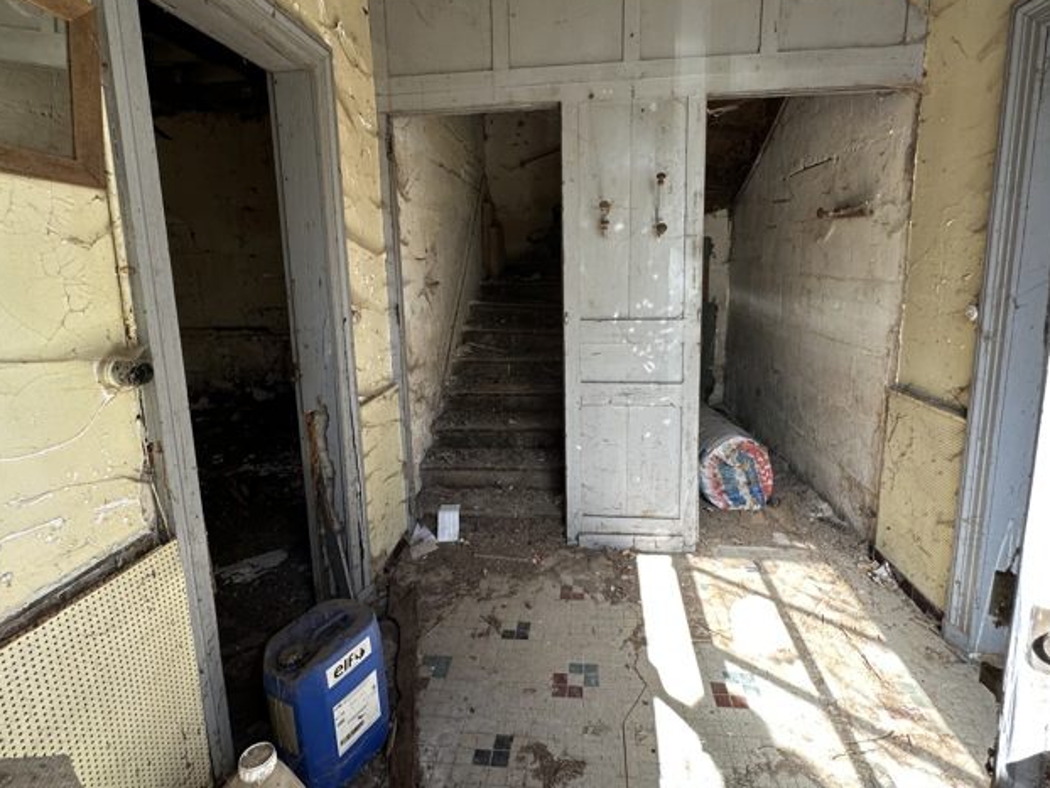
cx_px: 533
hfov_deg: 87.7
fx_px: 546
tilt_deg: -8.2
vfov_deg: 71.4
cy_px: 349
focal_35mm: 18
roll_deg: +1.3
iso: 80
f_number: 2.2
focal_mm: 2.22
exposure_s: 1/99
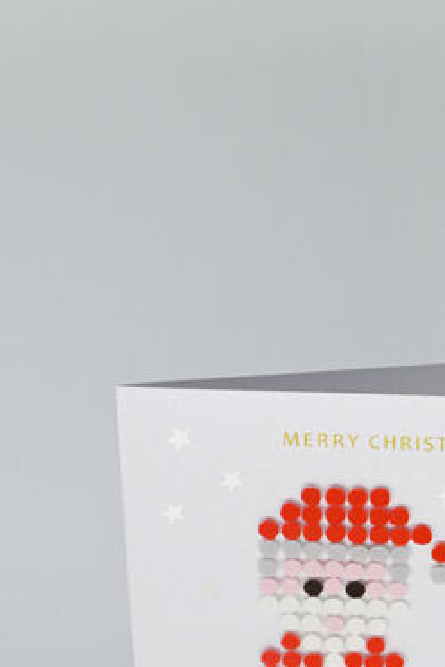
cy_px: 658
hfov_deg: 14.2
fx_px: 1774
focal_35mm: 96
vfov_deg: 20.7
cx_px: 396
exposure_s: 1/400
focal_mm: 28.5
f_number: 7.1
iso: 100
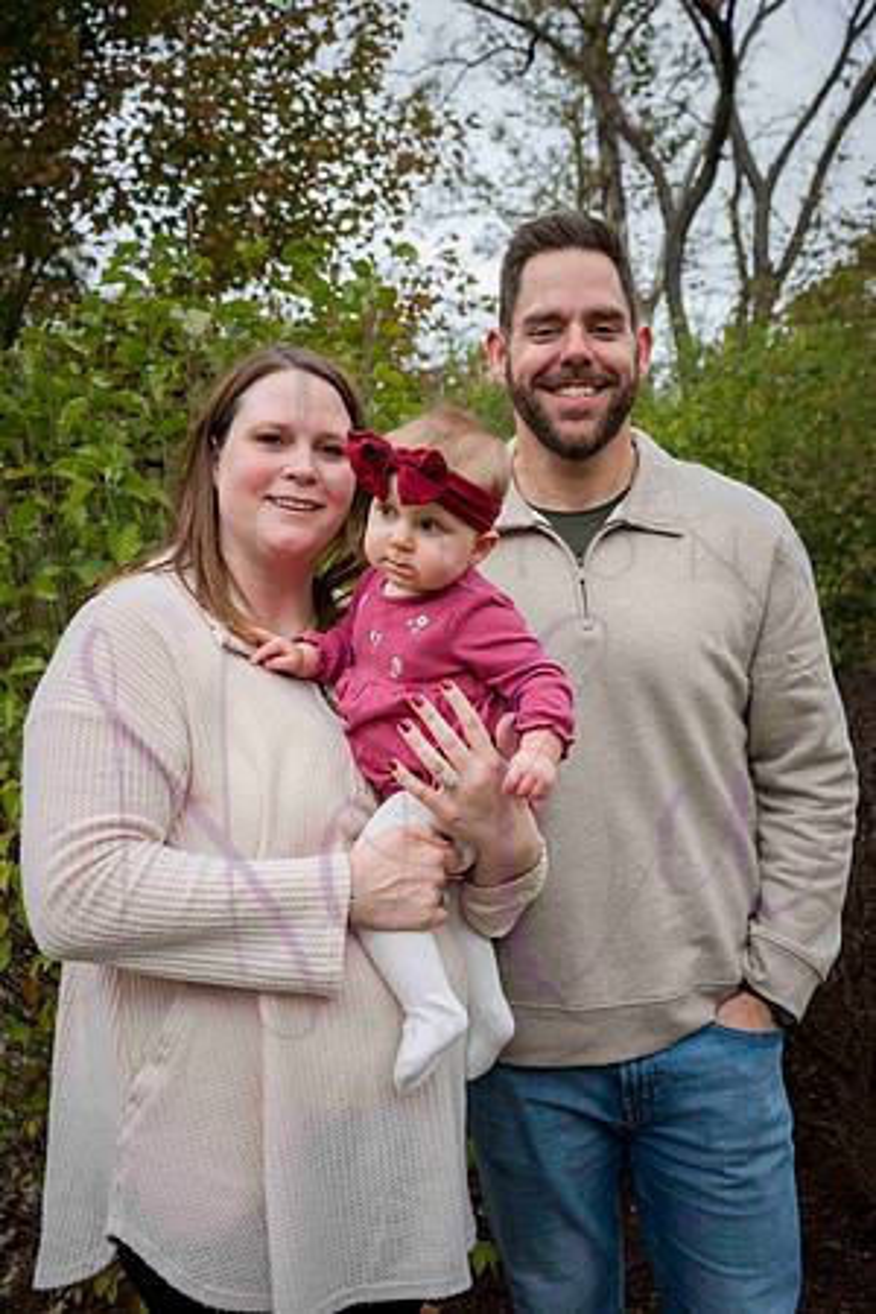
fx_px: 1533
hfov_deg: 31.9
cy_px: 657
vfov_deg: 46.4
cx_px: 438
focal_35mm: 42
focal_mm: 42
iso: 400
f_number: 6.3
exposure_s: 1/500
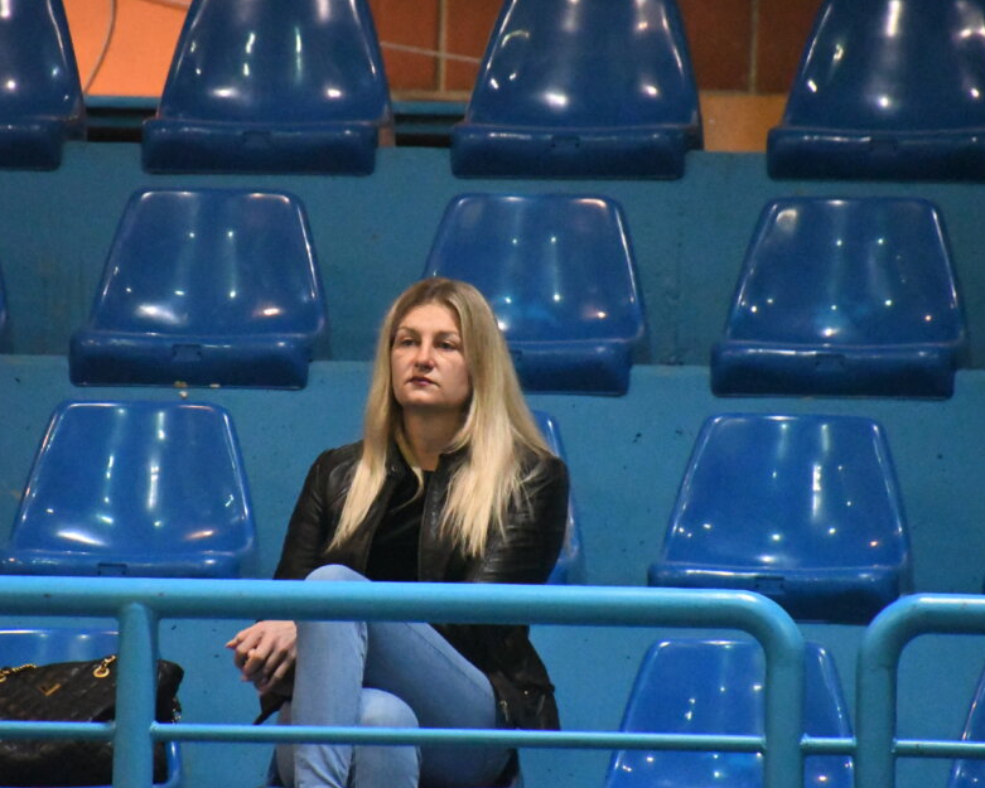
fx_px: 21517
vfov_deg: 2.1
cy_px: 393
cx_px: 414
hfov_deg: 2.6
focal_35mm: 738
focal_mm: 400
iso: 25600
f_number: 6.3
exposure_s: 1/640
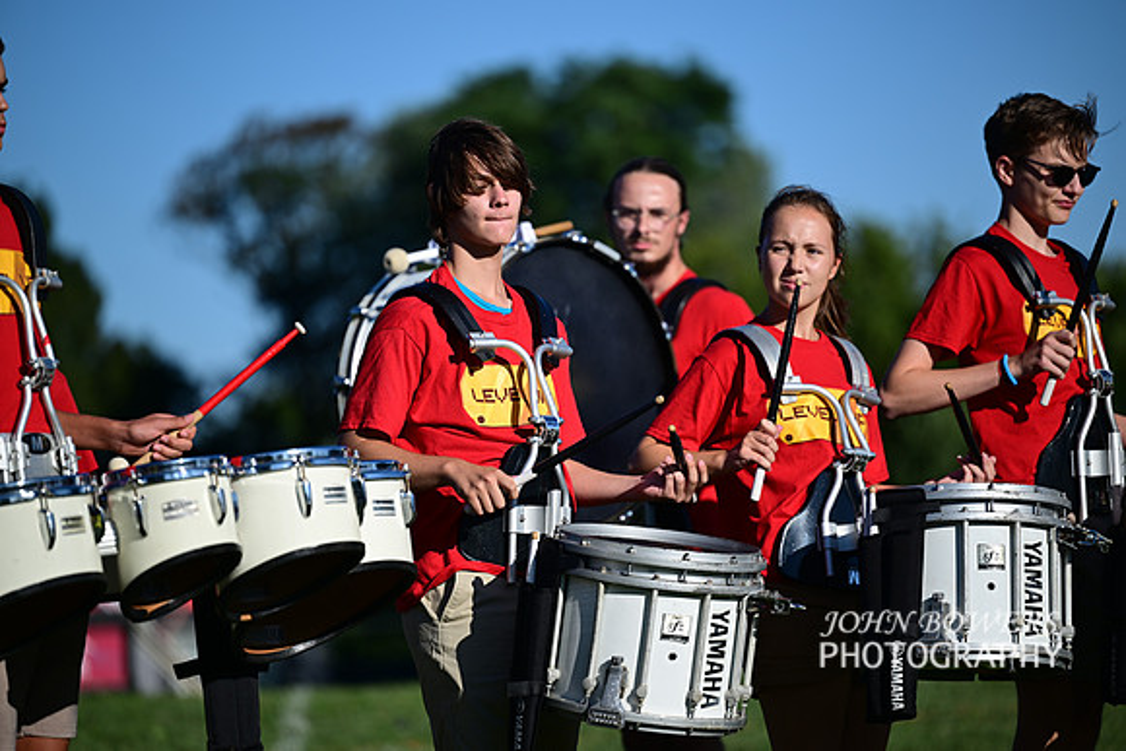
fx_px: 5944
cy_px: 376
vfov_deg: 7.2
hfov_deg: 10.8
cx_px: 563
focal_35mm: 190
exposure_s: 1/2000
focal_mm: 190
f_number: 2.8
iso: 90
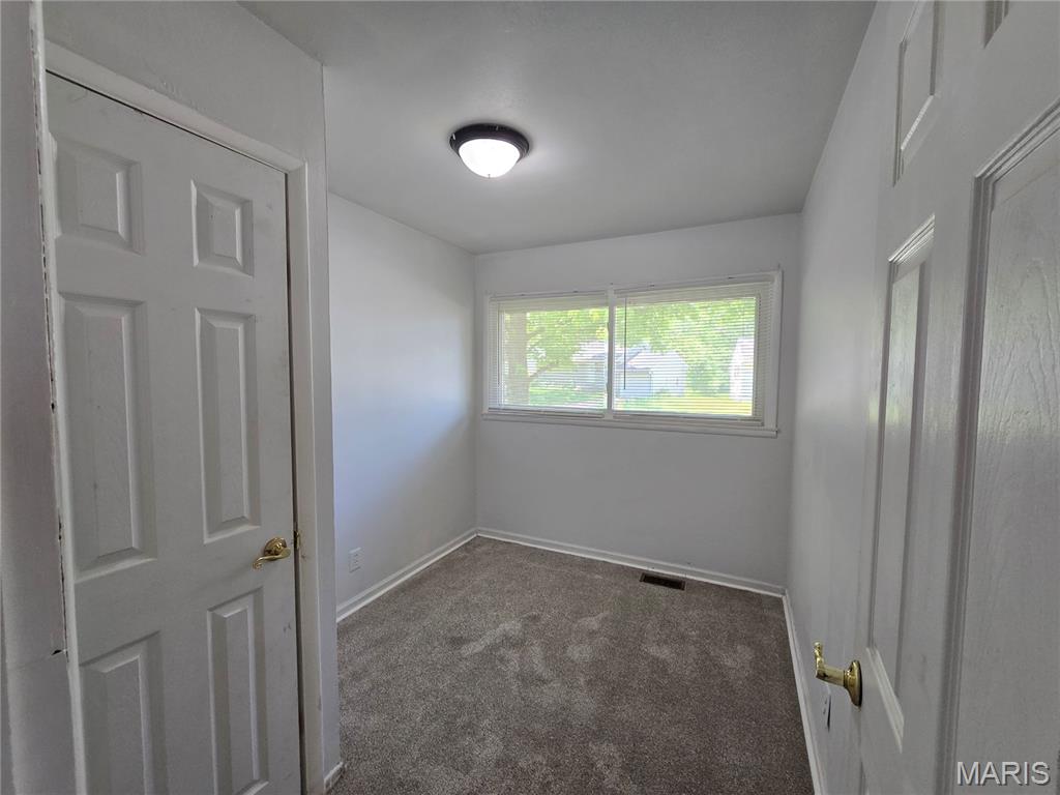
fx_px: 398
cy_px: 398
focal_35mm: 13
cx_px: 530
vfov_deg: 89.9
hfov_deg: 106.2
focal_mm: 2.2
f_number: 2.2
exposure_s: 1/60
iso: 125
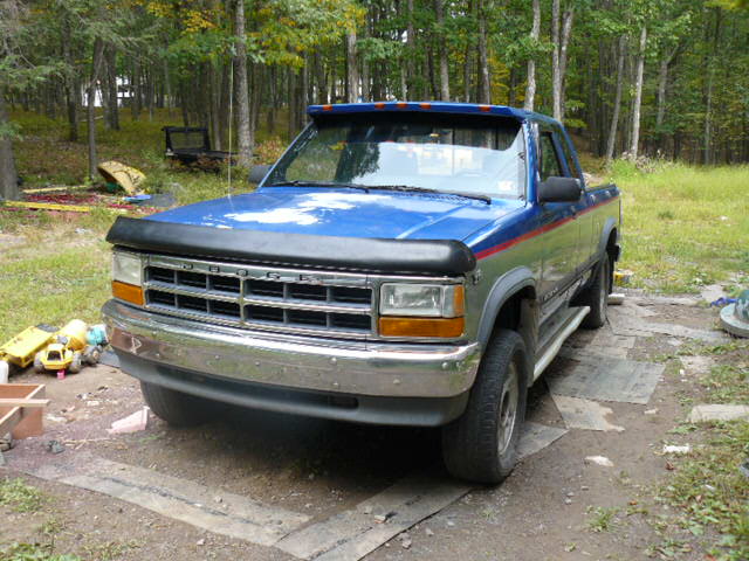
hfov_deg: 51.4
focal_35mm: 36
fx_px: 779
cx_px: 374
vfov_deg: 39.7
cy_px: 280
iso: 100
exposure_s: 1/100
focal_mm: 6
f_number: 4
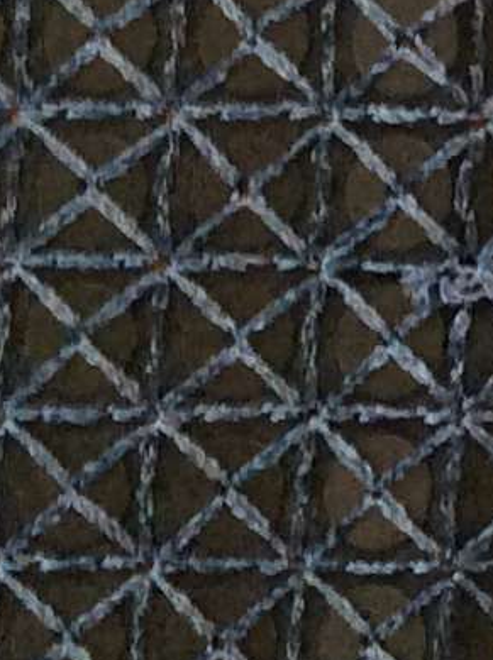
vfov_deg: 9.0
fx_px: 4020
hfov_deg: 6.5
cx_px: 1426
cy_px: -540
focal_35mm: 211
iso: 100
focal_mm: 3.3
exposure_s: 1/24
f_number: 2.4
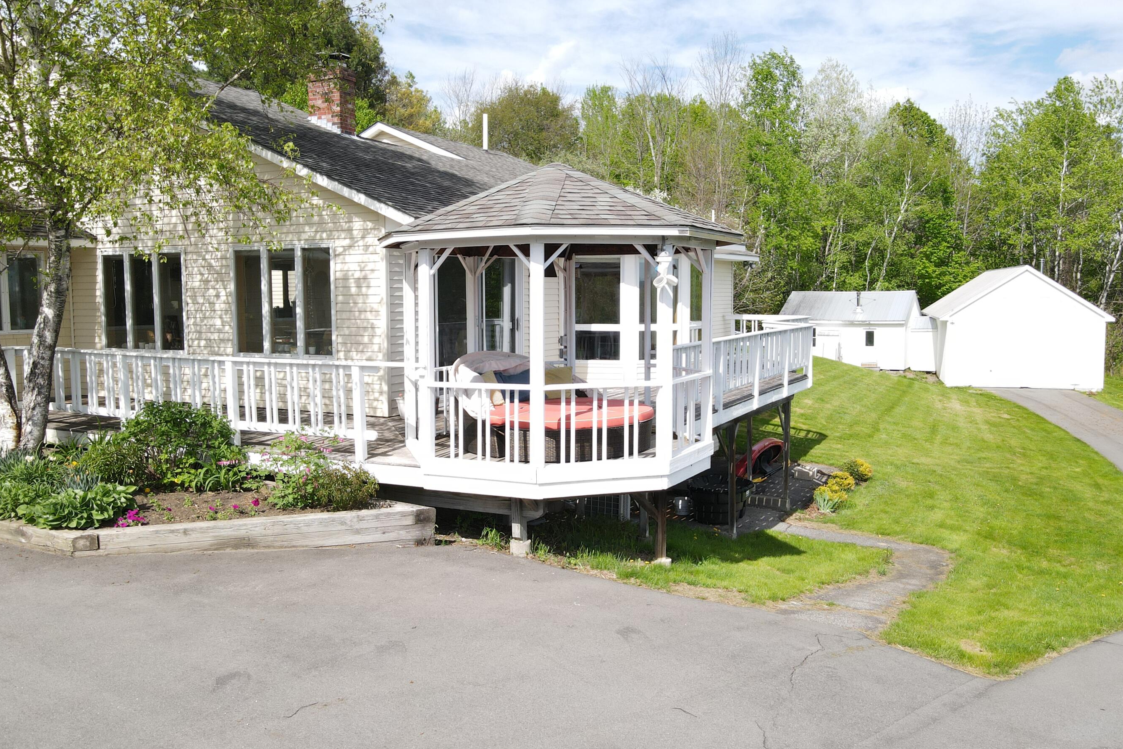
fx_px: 873
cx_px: 578
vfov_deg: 46.4
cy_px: 372
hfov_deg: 65.5
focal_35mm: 28
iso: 100
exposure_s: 1/500
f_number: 2.8
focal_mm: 4.5
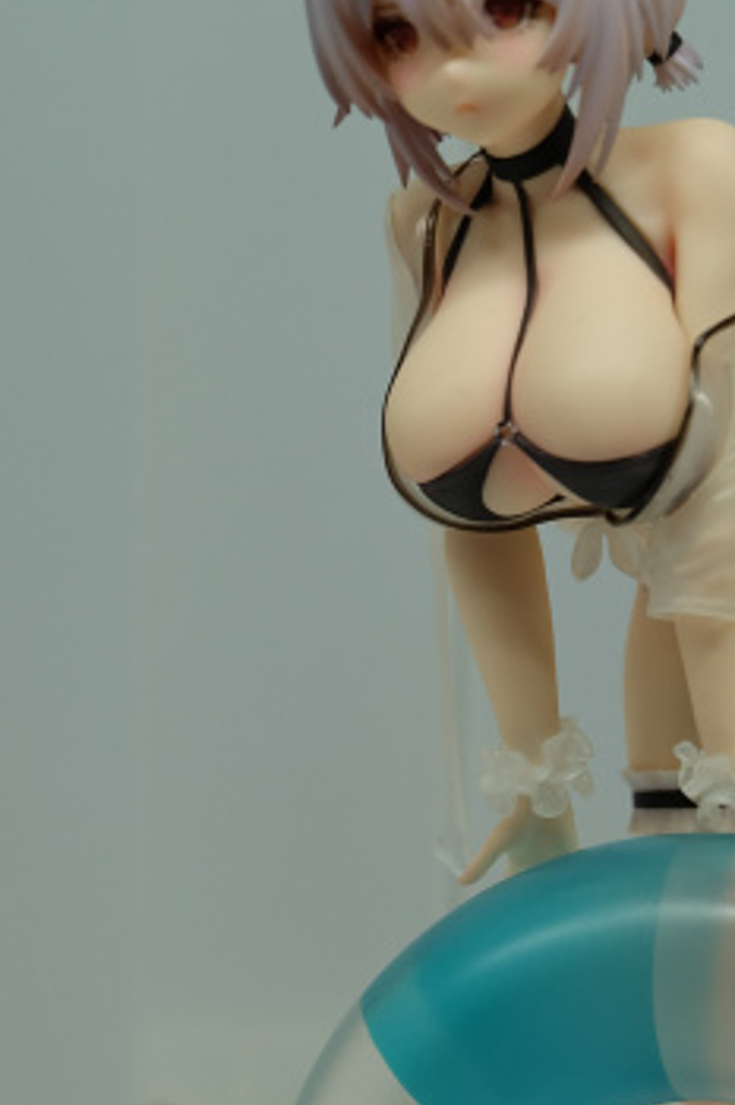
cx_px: 721
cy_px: 862
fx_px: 4199
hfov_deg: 9.9
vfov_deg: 14.9
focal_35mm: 137
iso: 250
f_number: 5.3
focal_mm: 40.2
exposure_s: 1/125
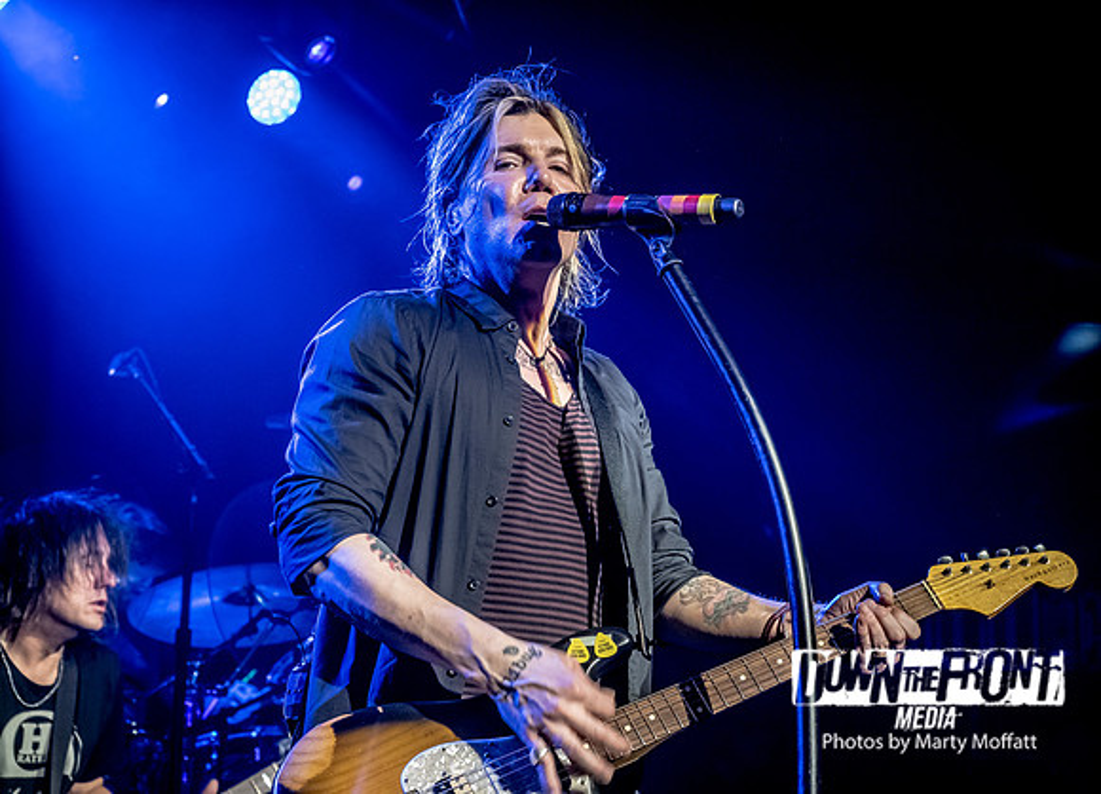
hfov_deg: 28.1
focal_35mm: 70
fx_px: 2200
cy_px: 348
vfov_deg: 20.4
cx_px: 595
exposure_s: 1/200
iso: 1600
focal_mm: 32
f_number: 4
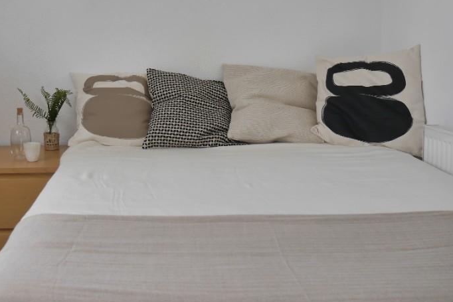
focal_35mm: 50
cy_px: 67
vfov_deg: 26.6
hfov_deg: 38.8
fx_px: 629
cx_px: 126
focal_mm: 16
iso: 200
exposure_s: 1/60
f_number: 3.6
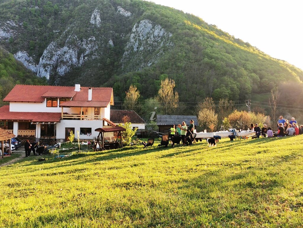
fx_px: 254
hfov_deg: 61.7
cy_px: 114
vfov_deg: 48.2
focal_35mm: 29
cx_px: 152
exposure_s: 1/376
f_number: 1.6
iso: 50
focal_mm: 5.56
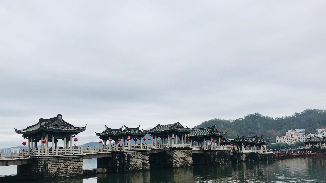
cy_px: 126
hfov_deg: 59.4
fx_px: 285
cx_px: 150
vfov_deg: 35.2
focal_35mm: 33
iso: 20
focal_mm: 3.99
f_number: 1.8
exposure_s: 1/1350
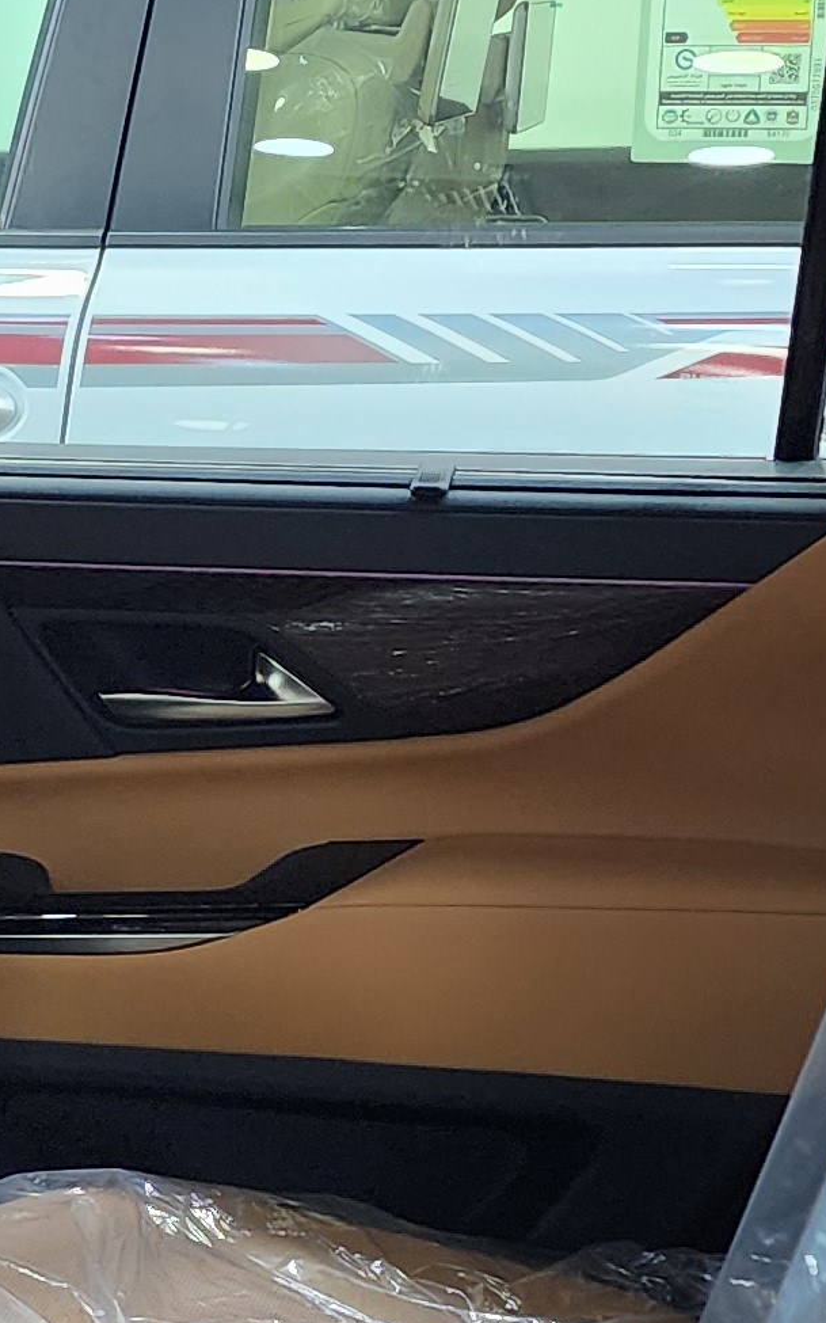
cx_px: 168
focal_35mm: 100
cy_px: 919
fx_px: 3603
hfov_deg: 13.0
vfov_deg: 20.7
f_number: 1.8
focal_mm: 6.4
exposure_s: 1/100
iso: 400
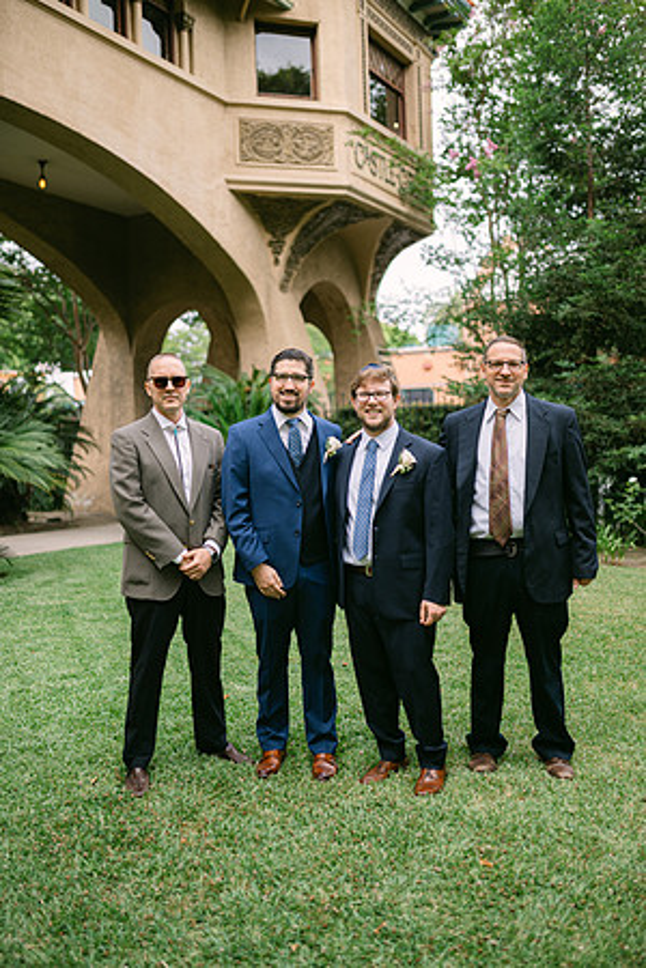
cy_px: 484
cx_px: 323
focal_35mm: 35
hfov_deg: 37.9
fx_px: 942
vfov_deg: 54.4
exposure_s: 1/2000
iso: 100
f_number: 1.4
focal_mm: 35
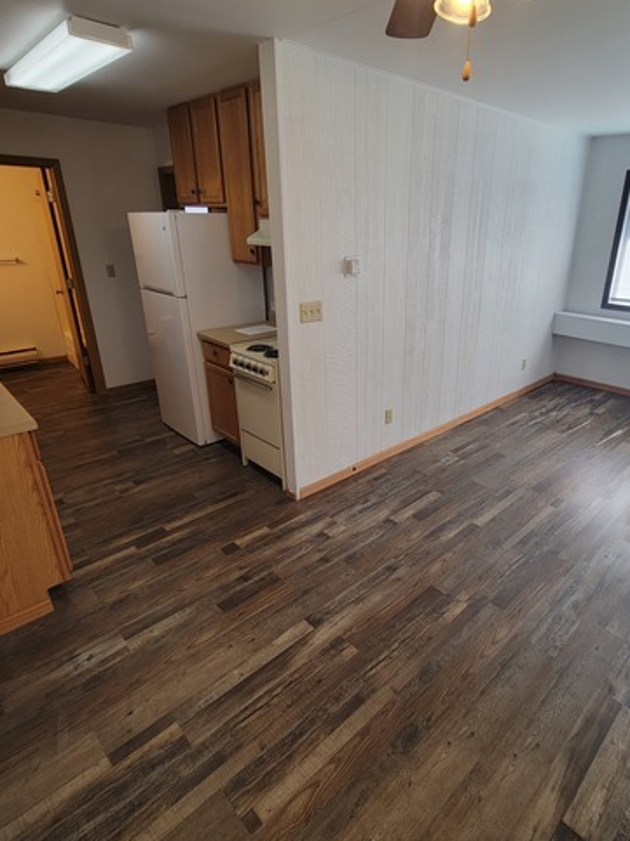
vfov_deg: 87.8
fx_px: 437
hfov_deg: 70.8
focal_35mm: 18
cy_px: 417
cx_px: 378
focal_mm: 2.2
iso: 50
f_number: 2.2
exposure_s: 1/60
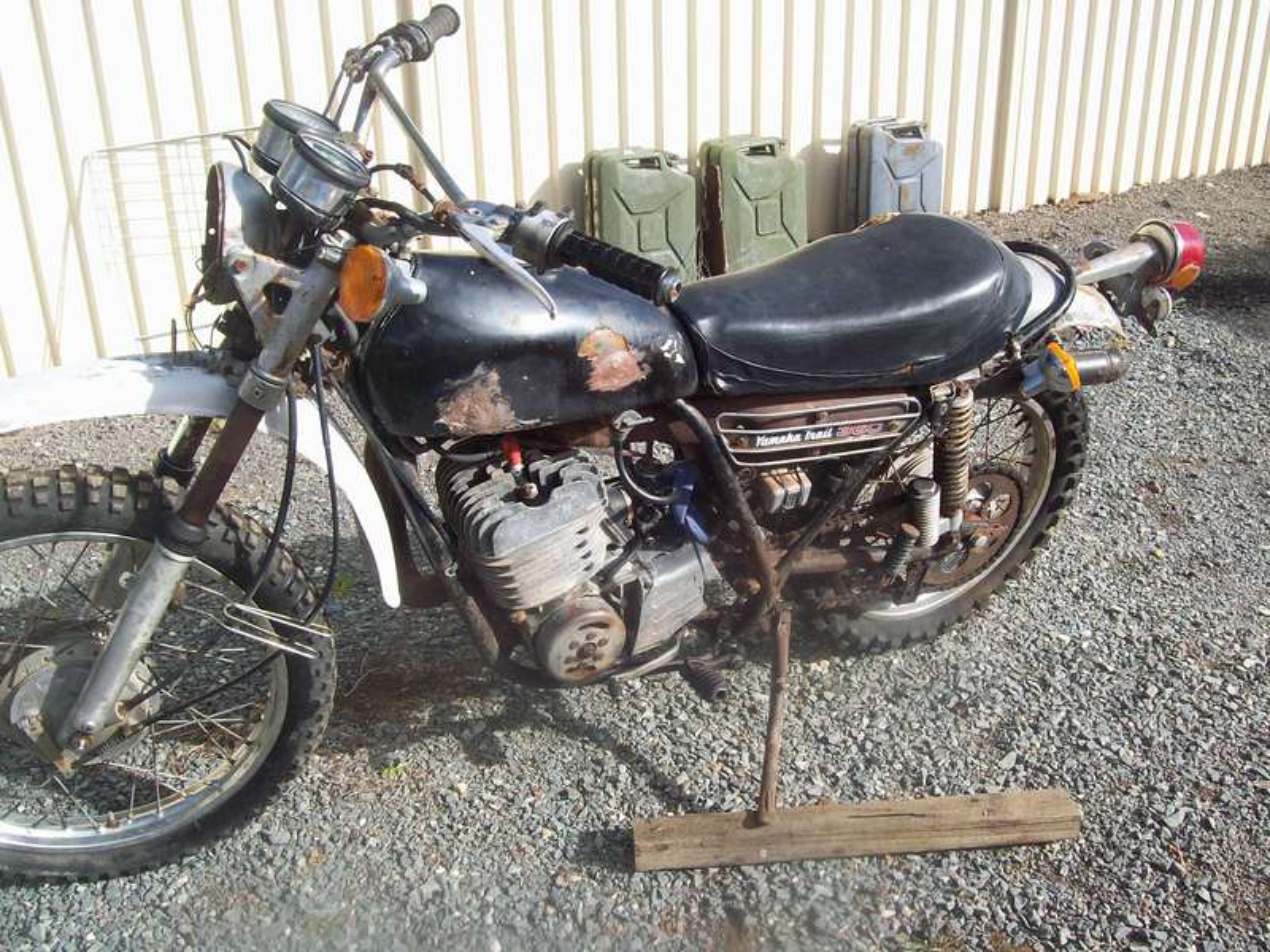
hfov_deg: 51.4
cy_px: 476
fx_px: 1321
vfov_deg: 39.7
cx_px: 635
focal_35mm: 36
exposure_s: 1/291
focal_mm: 6
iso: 80
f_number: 4.8
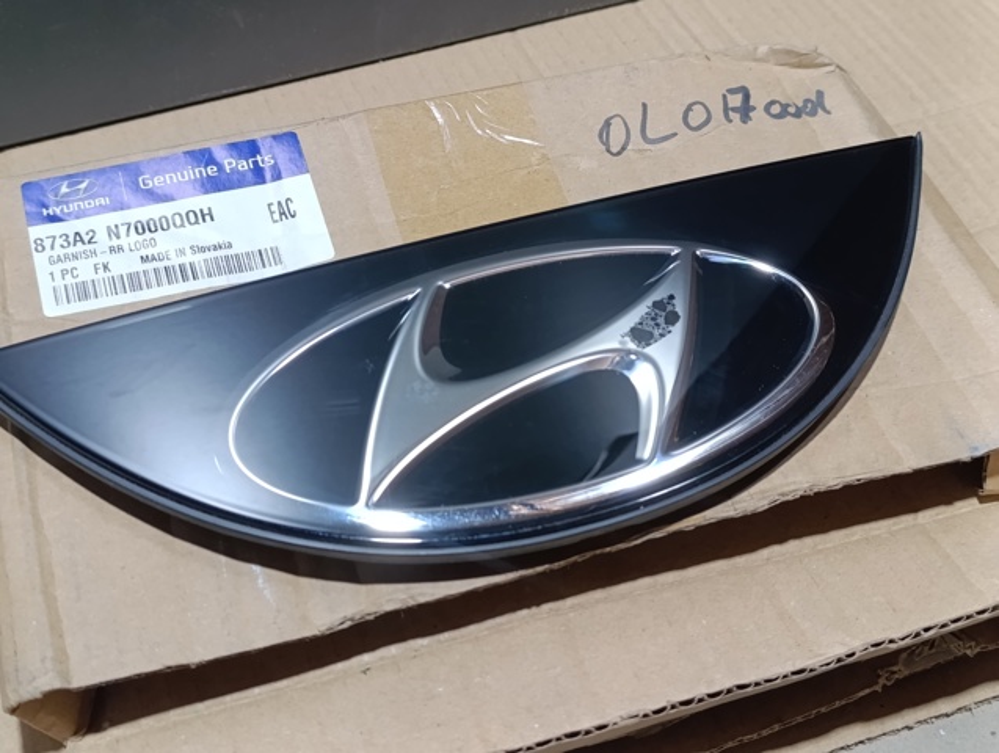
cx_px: 500
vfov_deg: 31.6
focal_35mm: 46
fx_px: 1330
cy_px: 376
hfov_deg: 41.2
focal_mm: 6.14
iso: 640
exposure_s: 1/99.9
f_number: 1.6
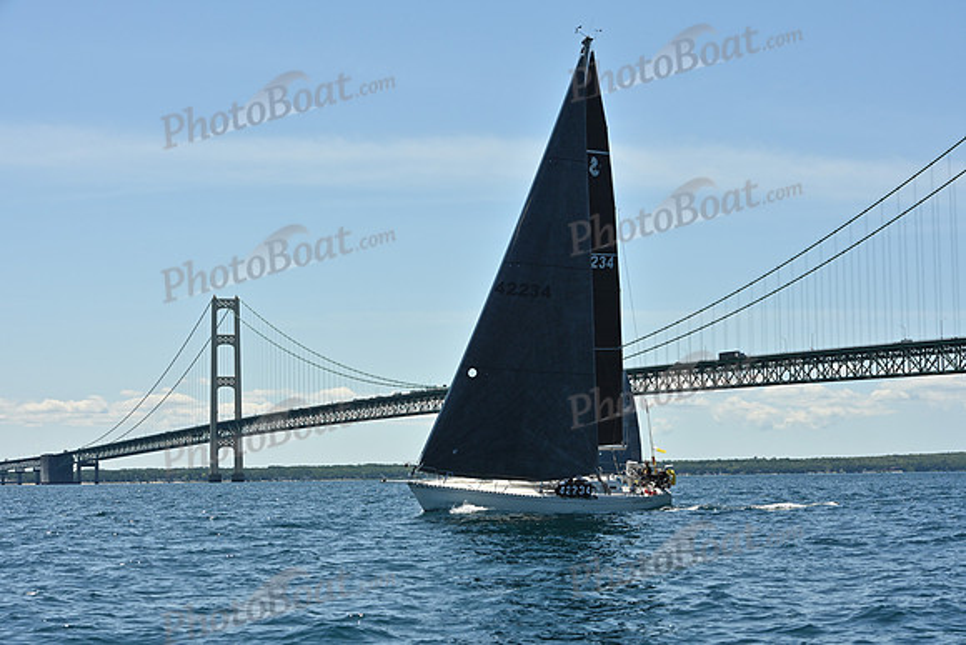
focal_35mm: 70
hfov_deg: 28.8
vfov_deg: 19.5
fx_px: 1879
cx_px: 483
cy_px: 322
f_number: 10
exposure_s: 1/1000
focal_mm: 70
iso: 320
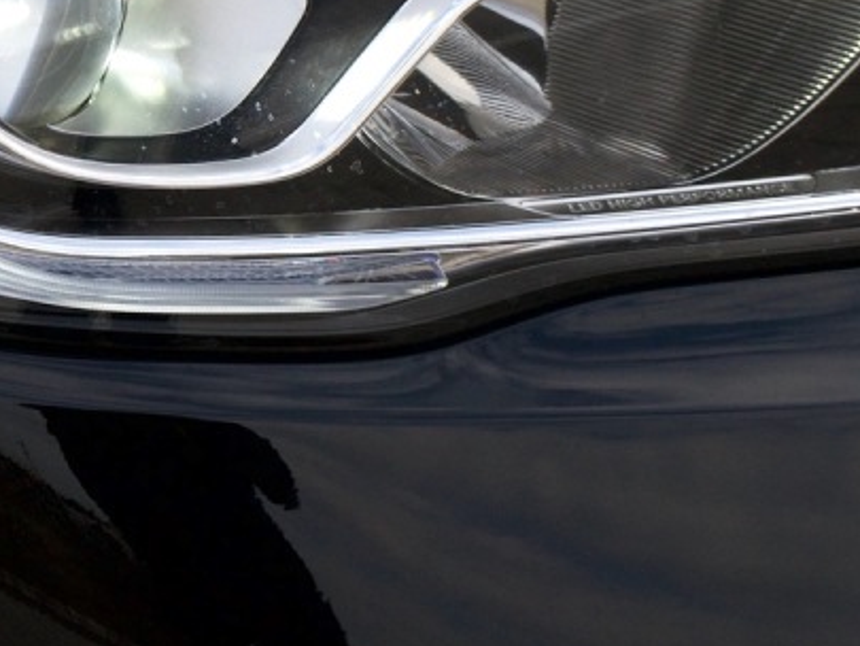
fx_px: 5095
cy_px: -40
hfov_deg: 9.6
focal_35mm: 205
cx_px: 369
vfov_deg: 7.2
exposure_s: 1/320
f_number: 10
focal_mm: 48
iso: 400
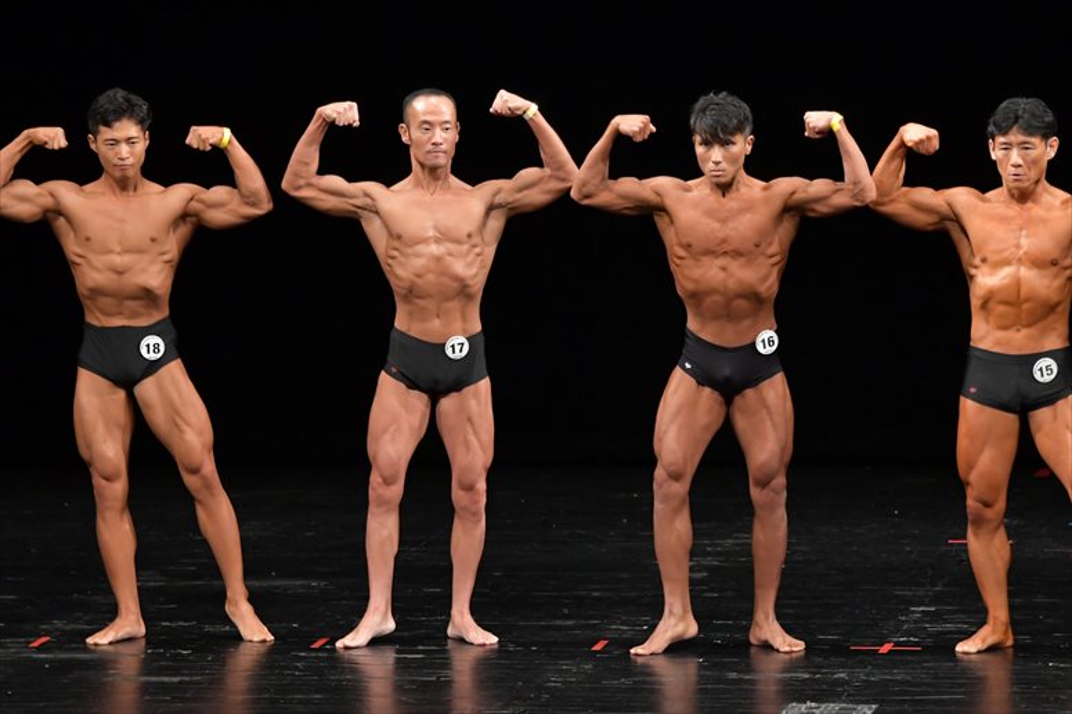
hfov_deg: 8.1
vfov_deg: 5.4
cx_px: 536
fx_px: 7590
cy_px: 357
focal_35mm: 255
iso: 3200
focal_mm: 170
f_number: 5.6
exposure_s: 1/400
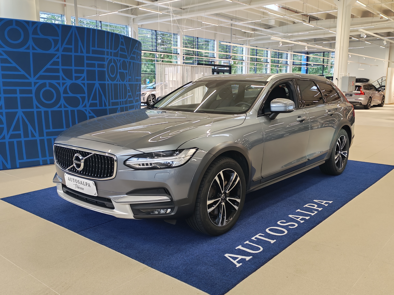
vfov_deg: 42.9
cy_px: 148
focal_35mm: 33
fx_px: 376
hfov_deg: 55.4
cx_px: 197
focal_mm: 6.12
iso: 320
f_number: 1.9
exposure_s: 1/100
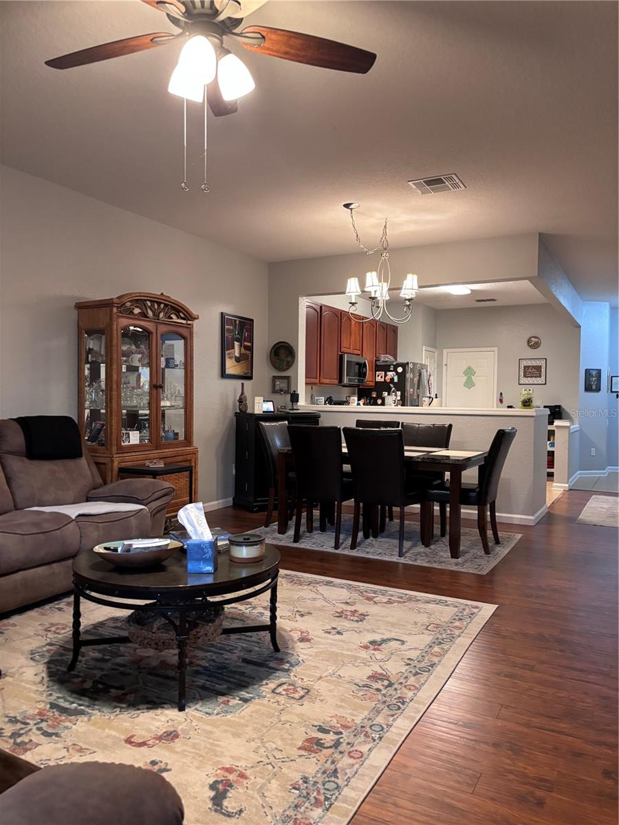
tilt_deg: -1.5
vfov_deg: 67.3
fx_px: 620
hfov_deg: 53.1
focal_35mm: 26
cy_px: 412
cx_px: 310
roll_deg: -1.0
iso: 320
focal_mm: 5.96
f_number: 1.6
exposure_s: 1/60
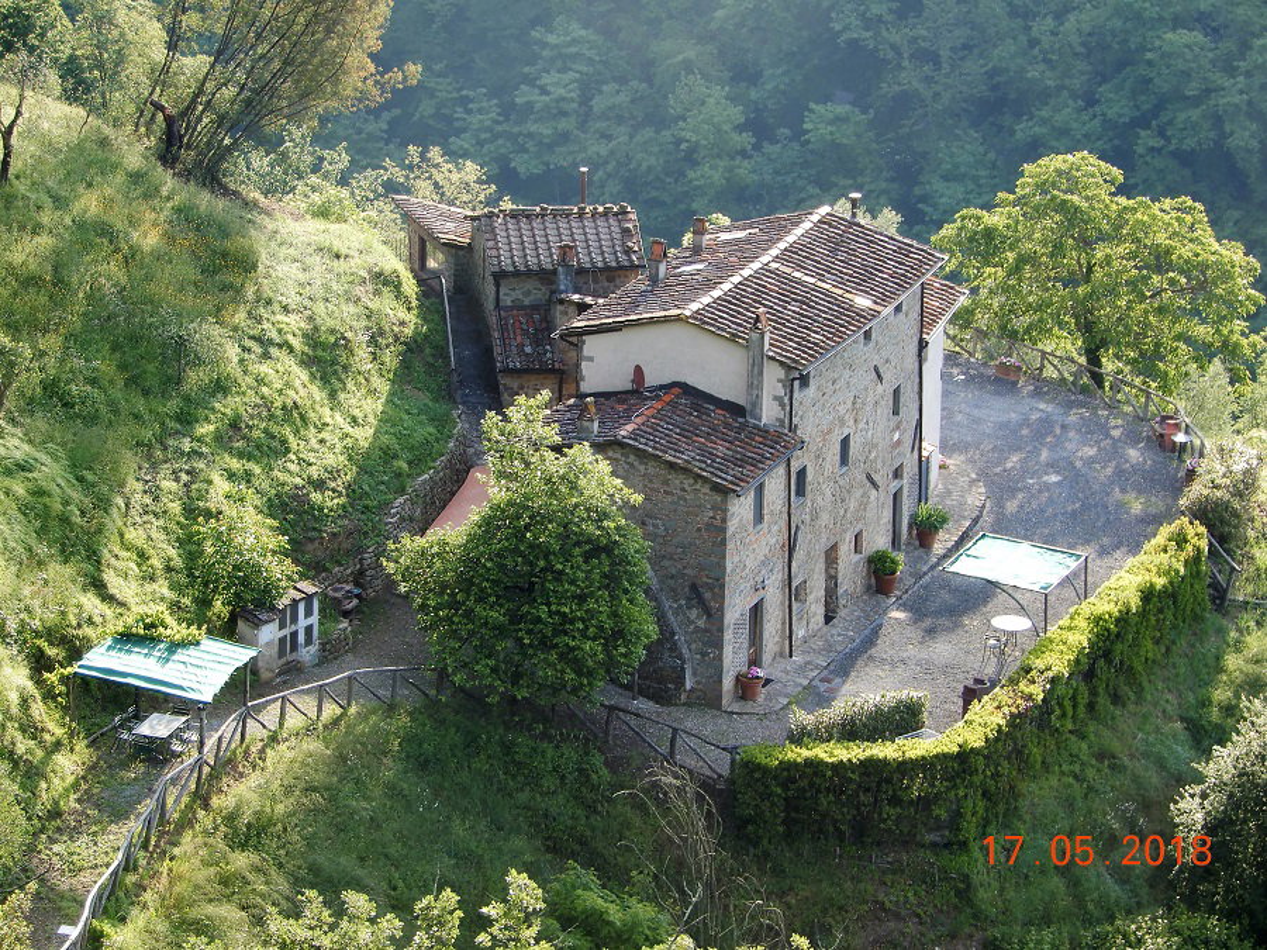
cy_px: 475
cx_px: 634
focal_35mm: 150
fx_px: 5490
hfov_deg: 13.2
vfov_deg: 9.9
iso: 80
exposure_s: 1/60
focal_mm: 26.8
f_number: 5.6
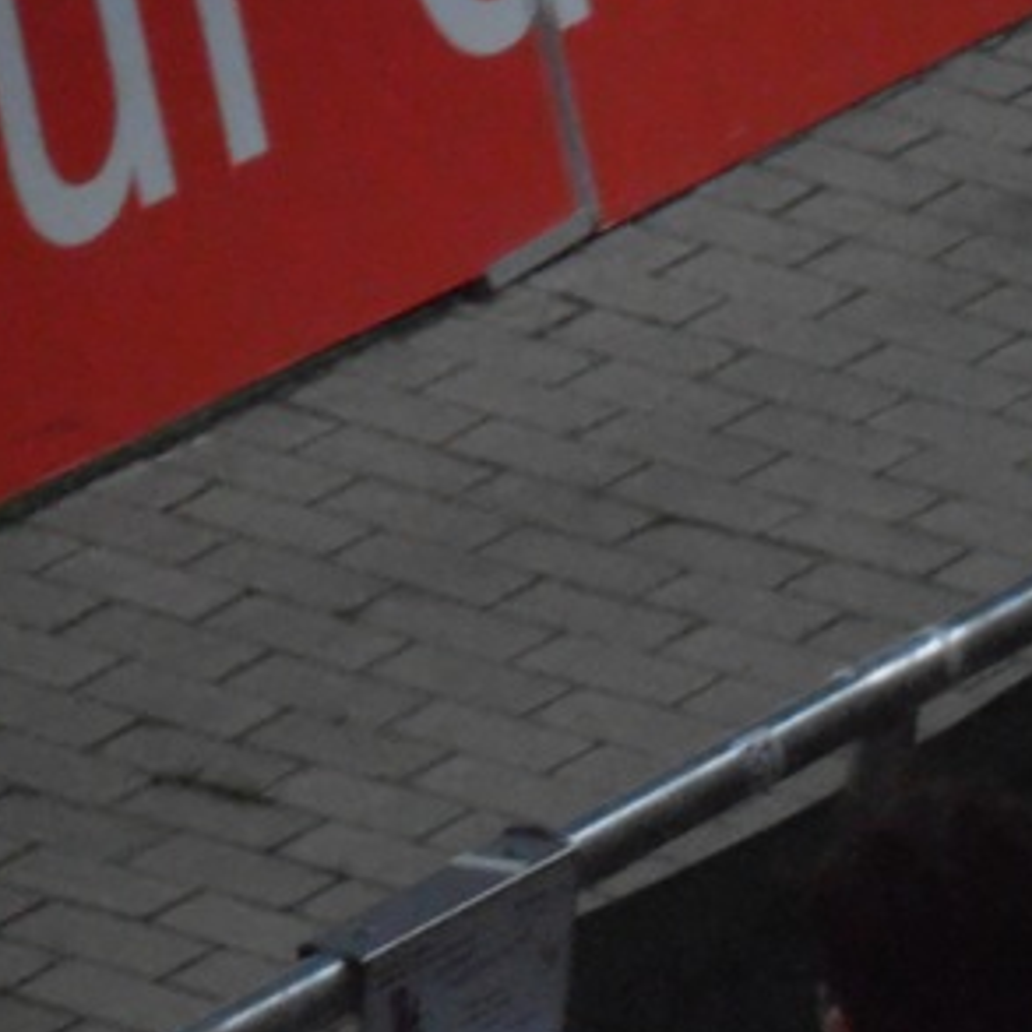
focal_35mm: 725
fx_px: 24454
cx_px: 740
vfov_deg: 2.4
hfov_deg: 2.4
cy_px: 983
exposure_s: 1/200
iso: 800
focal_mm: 52.5
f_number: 5.9
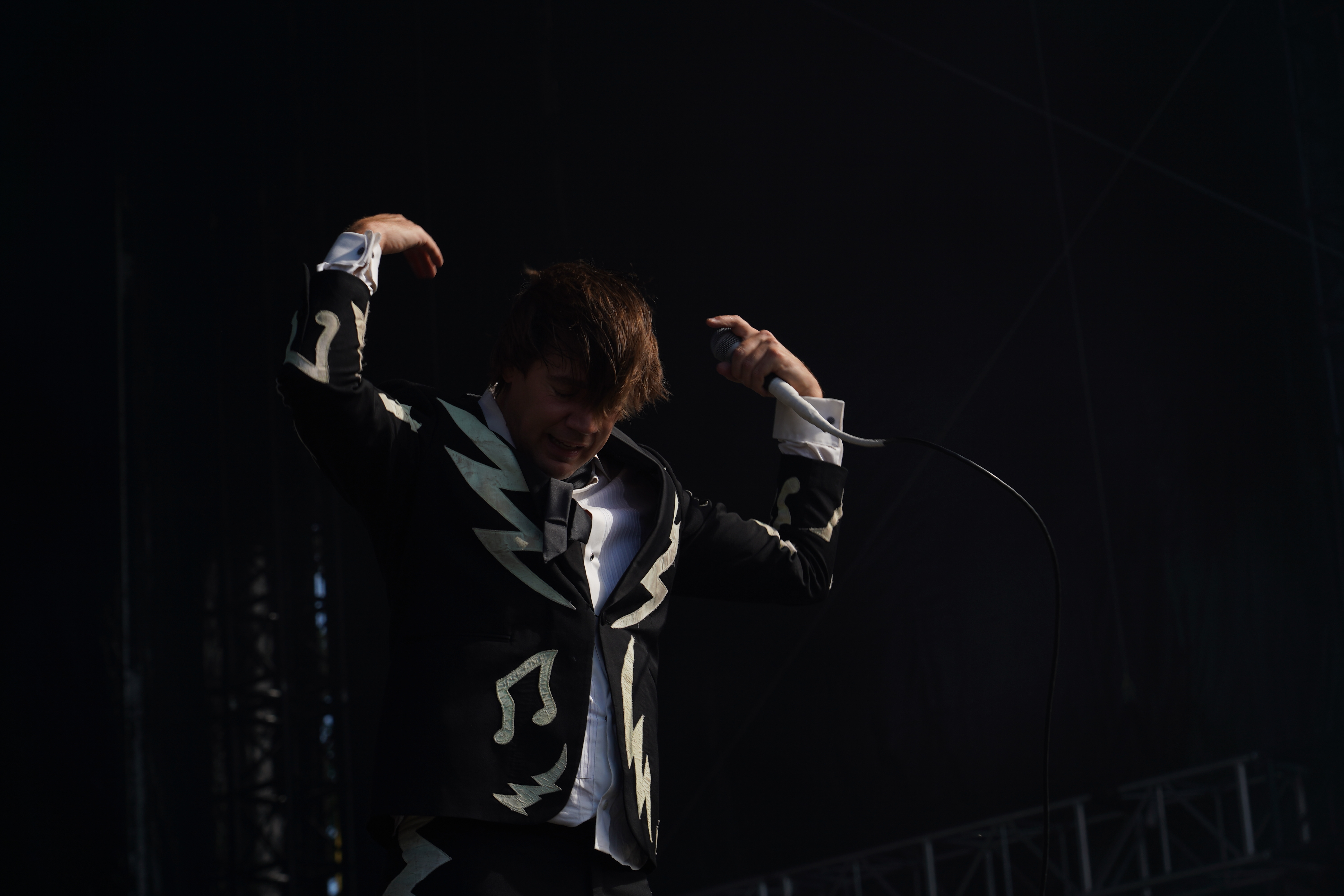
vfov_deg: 13.0
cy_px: 448
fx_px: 3920
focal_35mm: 105
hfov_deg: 19.5
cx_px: 672
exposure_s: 1/400
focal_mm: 105
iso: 100
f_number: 7.1
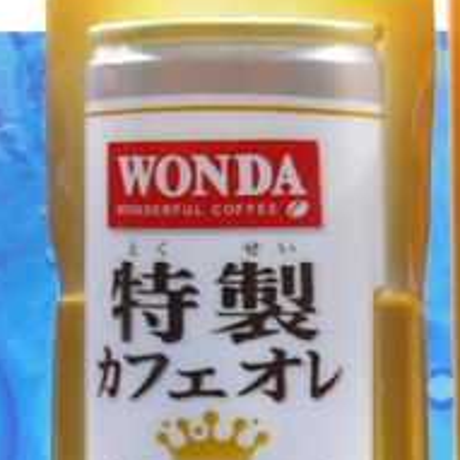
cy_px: 474
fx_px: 2706
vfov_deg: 9.6
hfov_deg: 9.5
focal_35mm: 180
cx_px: 643
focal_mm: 6.2
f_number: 2.8
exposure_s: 1/60
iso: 200
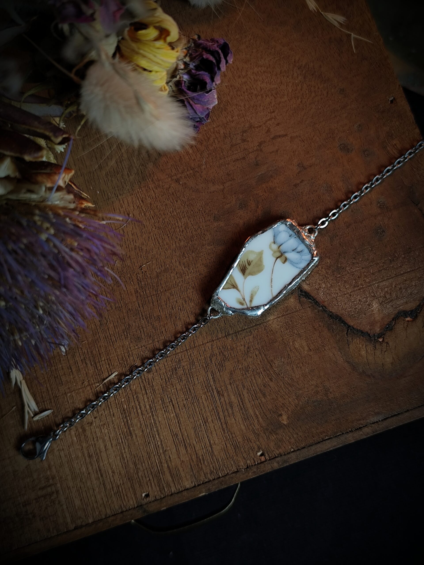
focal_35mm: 46
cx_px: 212
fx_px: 752
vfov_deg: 41.2
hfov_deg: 31.5
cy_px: 282
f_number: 1.65
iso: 250
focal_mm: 6.19
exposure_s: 1/50
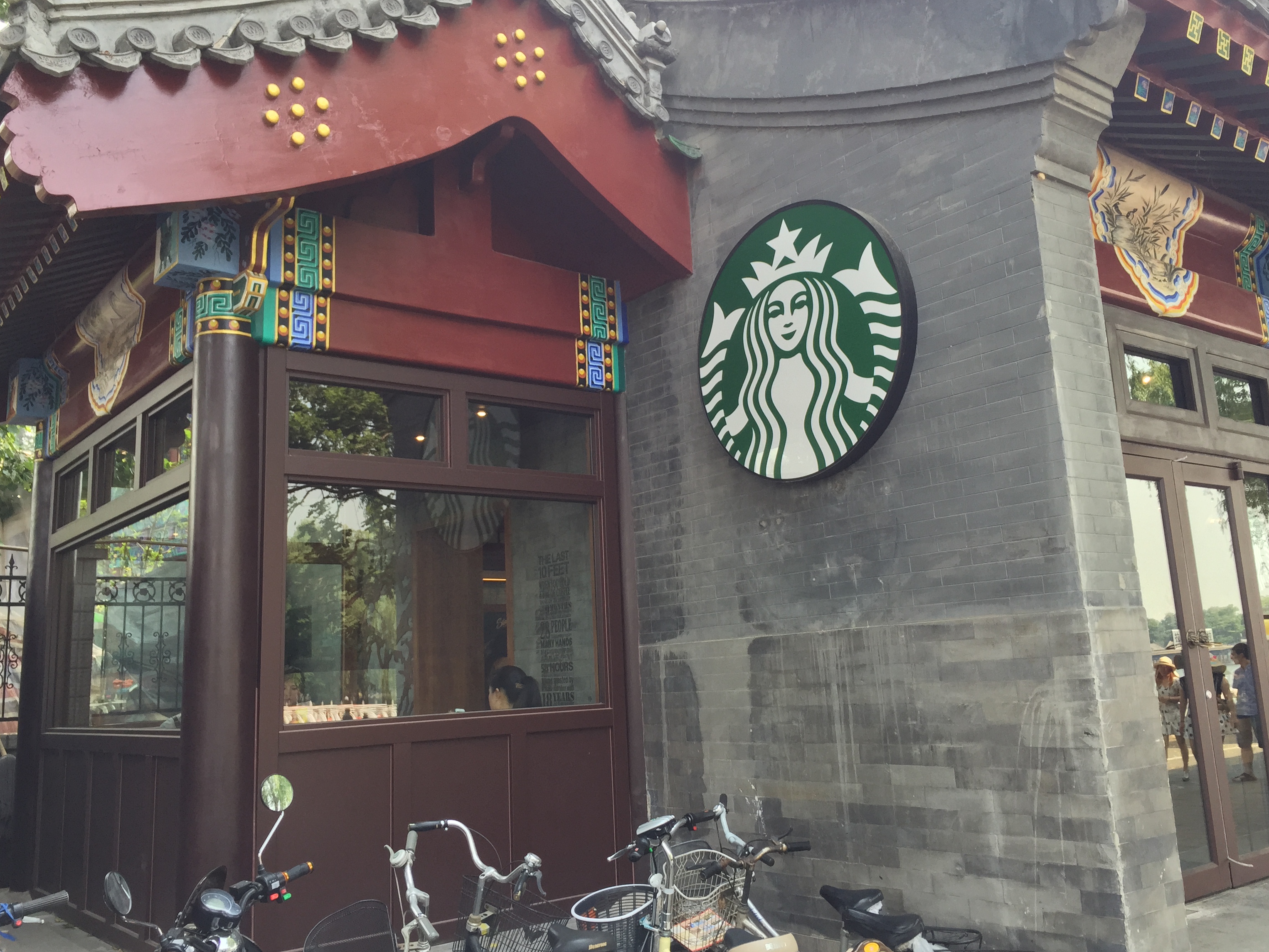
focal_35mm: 31
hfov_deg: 58.3
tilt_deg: +13.2
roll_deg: +1.7
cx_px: 636
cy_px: 449
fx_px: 1136
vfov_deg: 45.4
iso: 40
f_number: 2.2
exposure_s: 1/120
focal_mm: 4.15
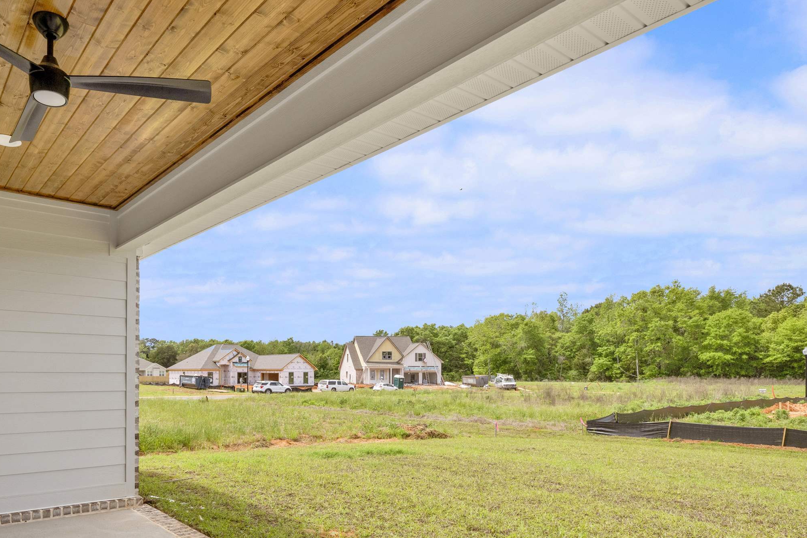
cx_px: 259
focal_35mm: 23
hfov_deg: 73.4
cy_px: 372
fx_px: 516
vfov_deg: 53.7
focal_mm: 15
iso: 400
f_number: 13
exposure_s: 1/500
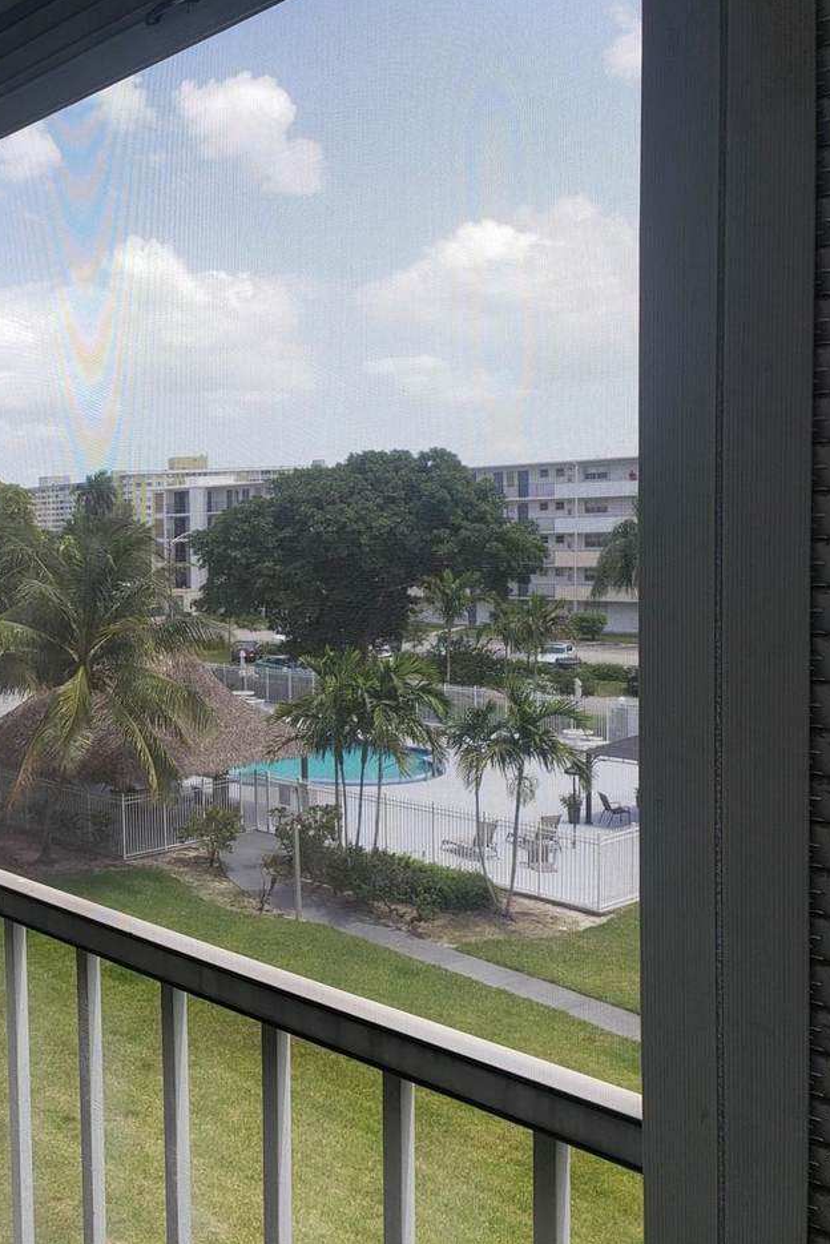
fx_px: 1279
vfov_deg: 51.9
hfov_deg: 33.1
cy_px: 609
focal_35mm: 37
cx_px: 5
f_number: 2.4
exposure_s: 1/703
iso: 50
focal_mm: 4.3
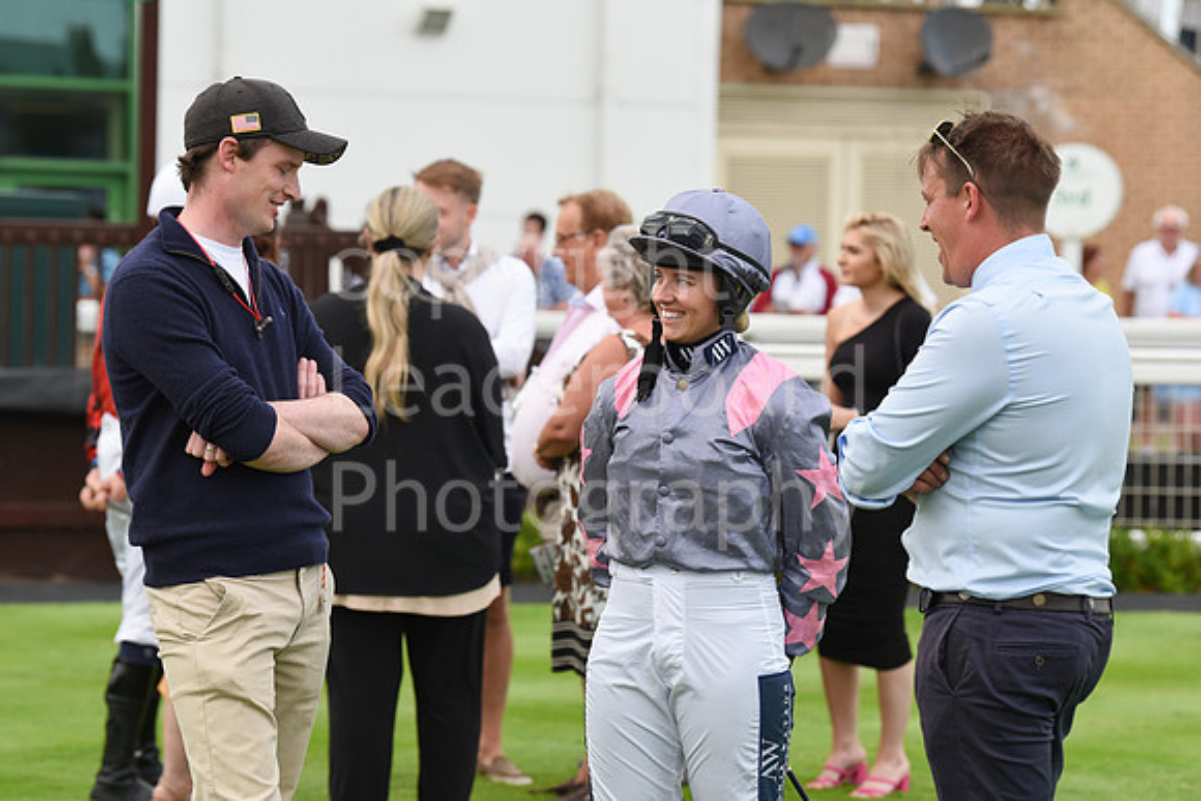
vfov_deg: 8.6
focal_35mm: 160
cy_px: 400
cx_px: 600
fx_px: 5339
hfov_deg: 12.8
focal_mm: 160
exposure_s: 1/1250
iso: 800
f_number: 5.6
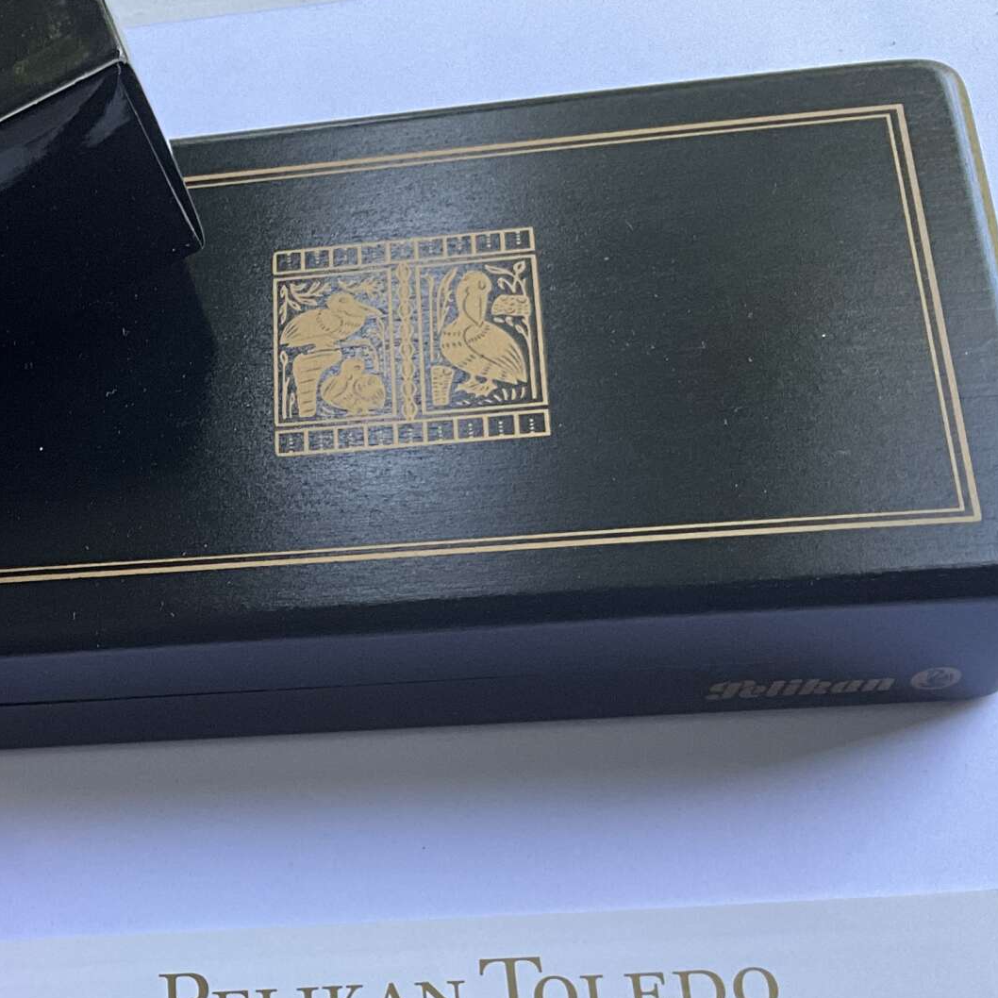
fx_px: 2022
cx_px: -1
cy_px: 762
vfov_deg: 27.3
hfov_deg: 26.3
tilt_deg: -62.4
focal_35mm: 62
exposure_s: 1/122
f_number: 1.8
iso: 64
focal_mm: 3
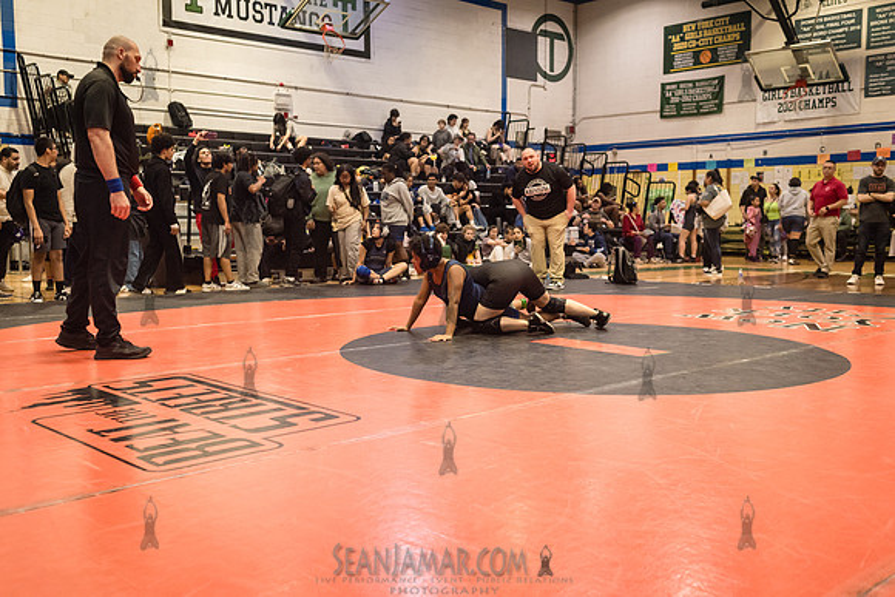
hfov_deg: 53.3
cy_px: 298
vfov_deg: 37.1
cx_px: 448
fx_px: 891
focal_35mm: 36
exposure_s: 1/400
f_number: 3.2
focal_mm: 35
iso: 5000
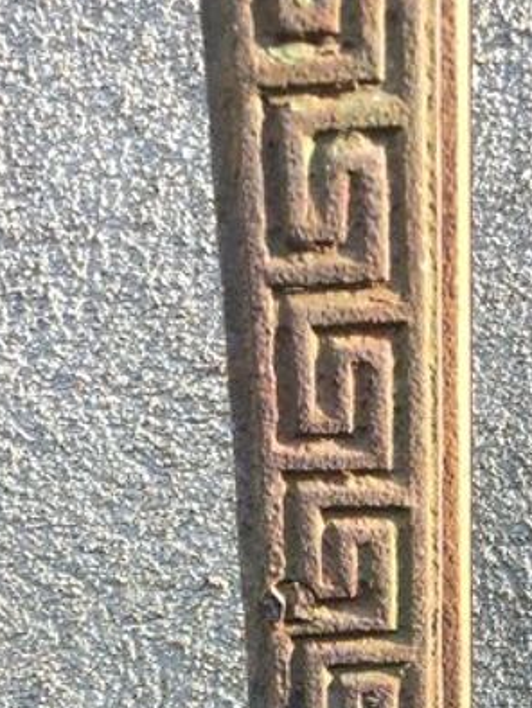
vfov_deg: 18.0
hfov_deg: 15.0
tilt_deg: -47.7
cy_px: 1032
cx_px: 430
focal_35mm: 98
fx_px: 2006
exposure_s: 1/33
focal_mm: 4.15
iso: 40
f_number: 2.2
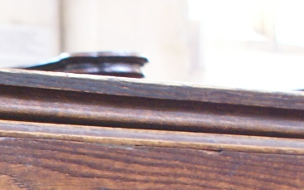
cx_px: -413
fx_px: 2326
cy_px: 485
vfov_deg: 4.6
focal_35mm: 281
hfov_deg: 7.1
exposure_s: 1/2.5
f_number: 5.6
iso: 400
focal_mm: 35
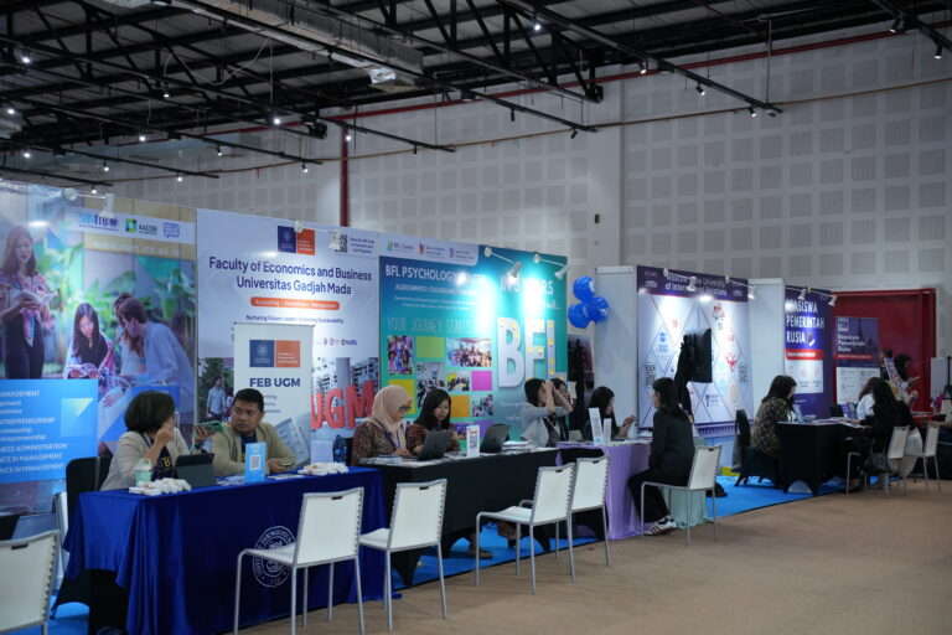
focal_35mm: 47
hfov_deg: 41.9
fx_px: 1243
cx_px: 476
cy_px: 318
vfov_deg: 28.6
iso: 1600
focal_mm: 47
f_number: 2.8
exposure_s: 1/200
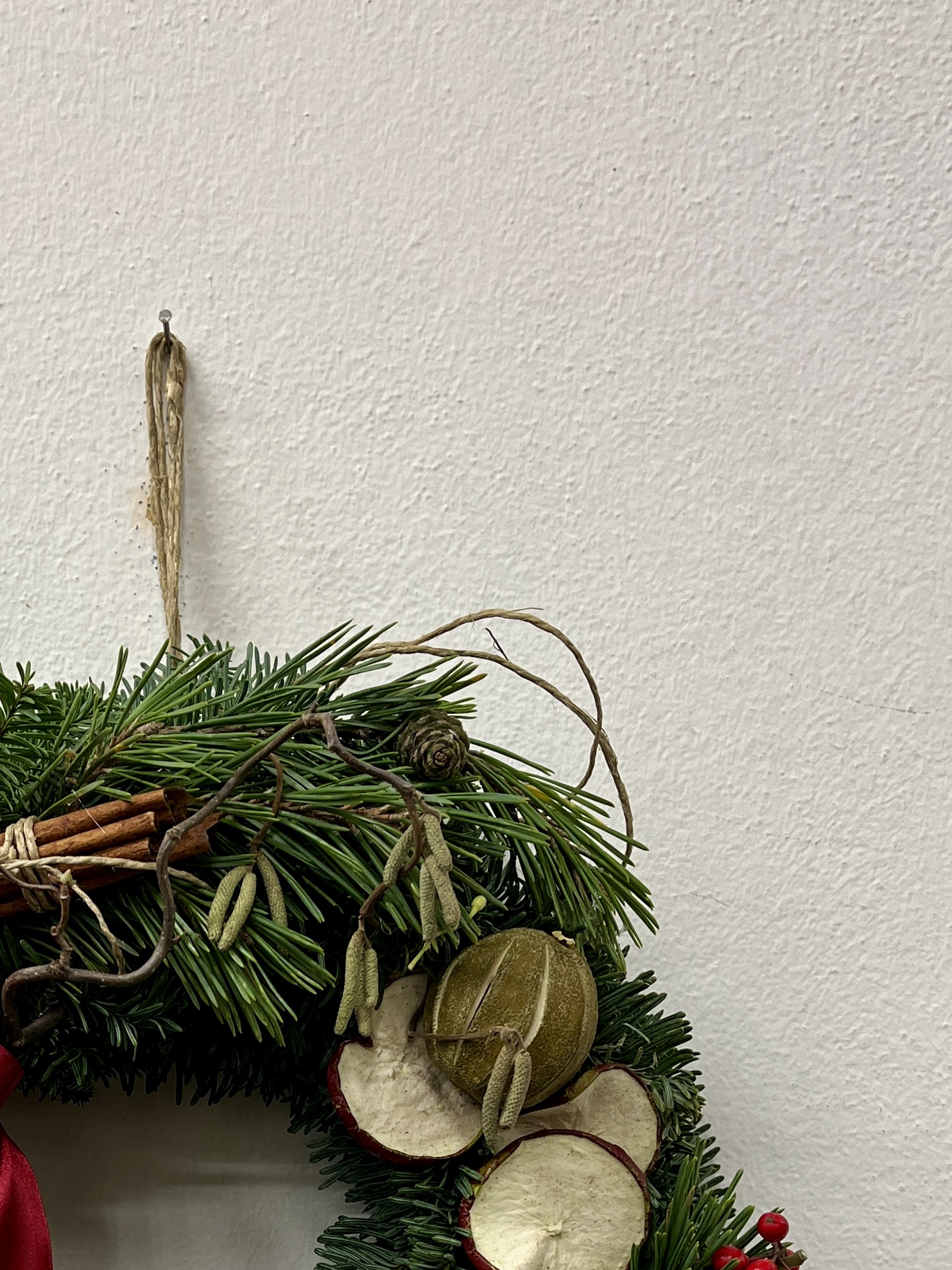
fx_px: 1944
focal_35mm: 53
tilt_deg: -3.6
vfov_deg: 33.8
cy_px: 1192
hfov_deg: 27.1
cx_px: 218
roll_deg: -0.3
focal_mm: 5.1
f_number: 1.6
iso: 64
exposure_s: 1/100
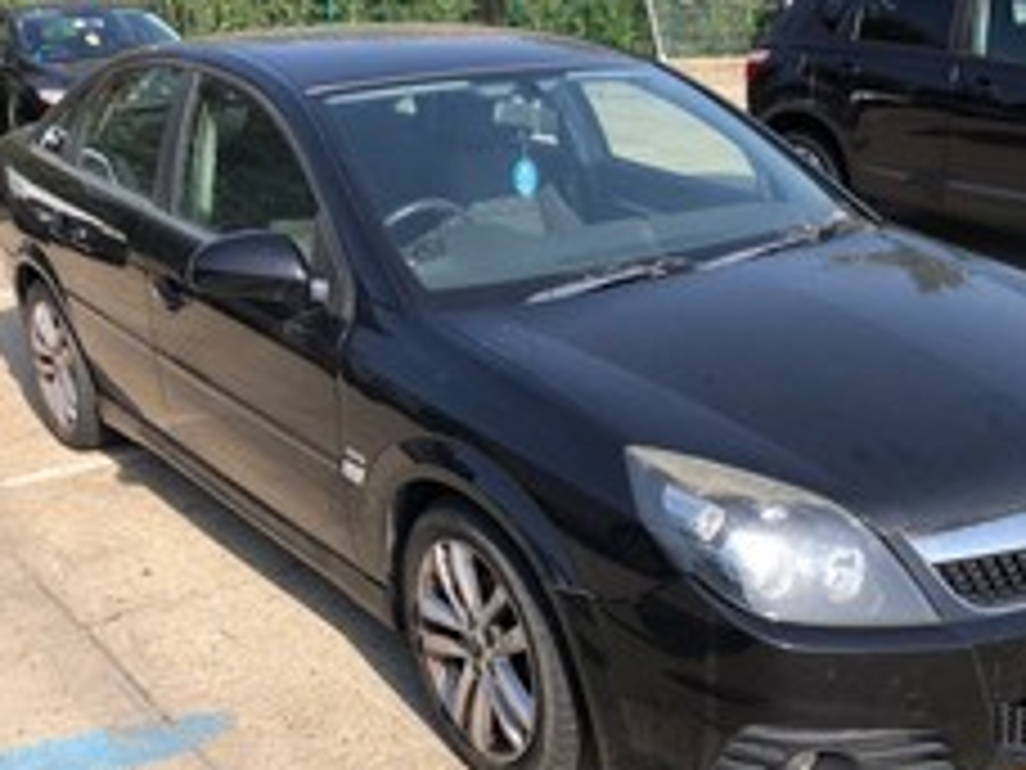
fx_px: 1274
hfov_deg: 43.7
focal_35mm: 43
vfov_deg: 33.5
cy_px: 455
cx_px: 608
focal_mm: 4
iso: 20
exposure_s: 1/1143
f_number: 1.8
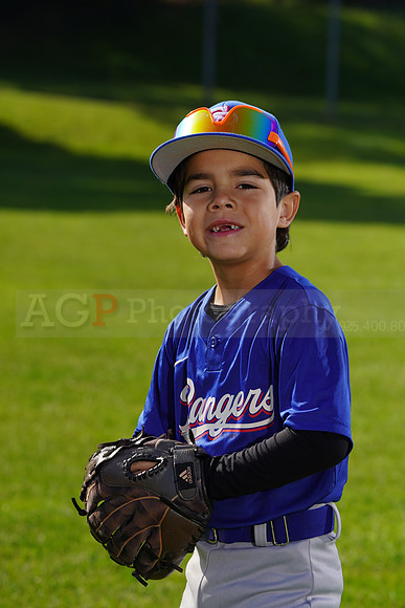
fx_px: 3305
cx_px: 202
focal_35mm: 196
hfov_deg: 7.0
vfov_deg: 10.5
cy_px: 304
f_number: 10
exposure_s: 1/250
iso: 100
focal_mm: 196
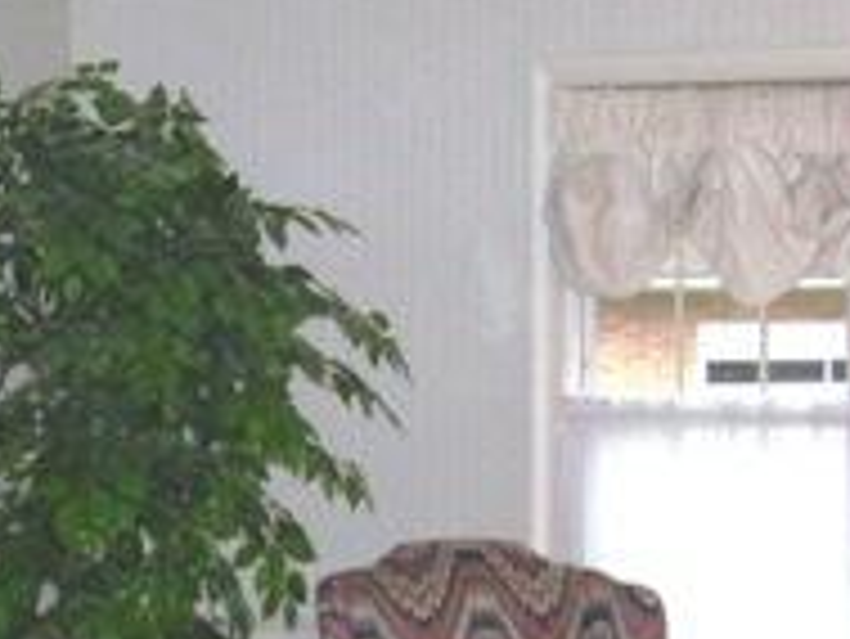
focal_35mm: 115
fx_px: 2826
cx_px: 265
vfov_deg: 12.7
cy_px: 693
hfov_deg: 17.1
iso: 179
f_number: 2.9
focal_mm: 5.7
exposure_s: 1/60.1
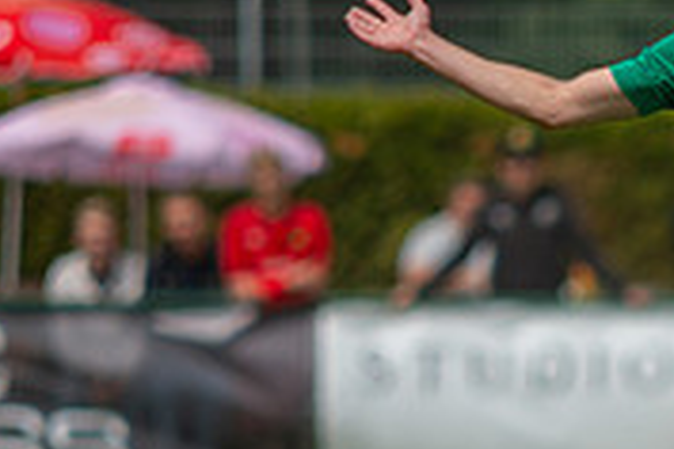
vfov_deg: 1.0
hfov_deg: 1.5
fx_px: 25816
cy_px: 476
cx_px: 899
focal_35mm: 1379
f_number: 4
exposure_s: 1/1600
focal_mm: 420
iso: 110
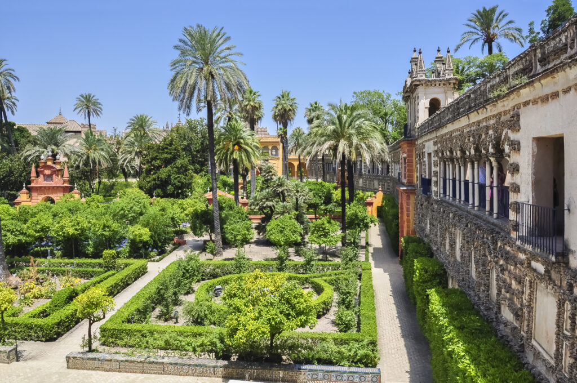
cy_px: 192
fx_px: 432
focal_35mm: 27
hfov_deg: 67.4
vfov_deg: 47.8
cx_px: 288
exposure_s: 1/250
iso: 200
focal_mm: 18
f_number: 10
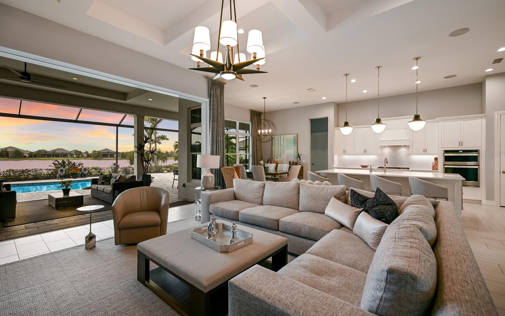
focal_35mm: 16
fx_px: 220
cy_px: 153
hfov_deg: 97.8
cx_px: 249
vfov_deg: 71.2
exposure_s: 1/40
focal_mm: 15
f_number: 4
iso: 100
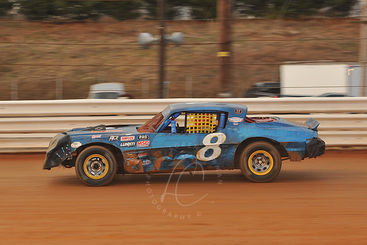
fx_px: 1070
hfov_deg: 19.5
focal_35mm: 105
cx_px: 184
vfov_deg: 13.0
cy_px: 122
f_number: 8
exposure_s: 1/320
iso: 400
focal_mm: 105
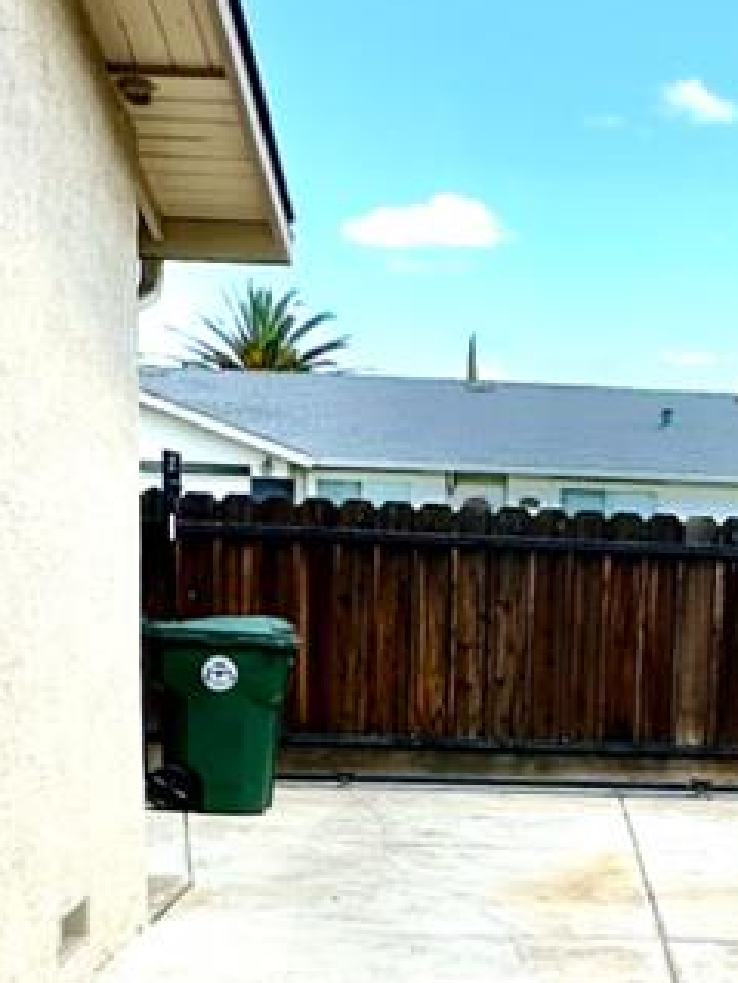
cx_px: 740
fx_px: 1874
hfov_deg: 21.5
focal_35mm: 66
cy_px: 816
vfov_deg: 28.6
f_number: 2.2
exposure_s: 1/1366
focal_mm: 2.22
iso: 40
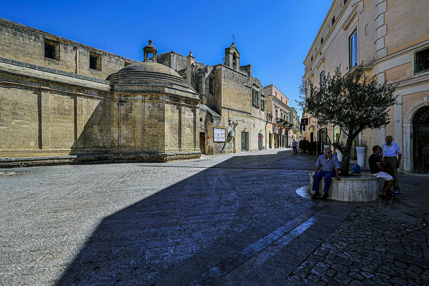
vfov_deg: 61.9
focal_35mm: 20
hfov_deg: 84.0
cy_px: 143
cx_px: 214
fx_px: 238
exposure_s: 1/200
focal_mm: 20
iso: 200
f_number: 13
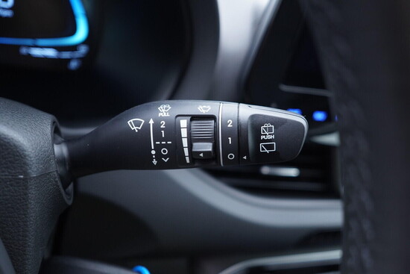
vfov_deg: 36.9
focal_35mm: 36
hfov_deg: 53.1
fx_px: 410
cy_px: 137
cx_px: 205
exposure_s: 1/40
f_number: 2.8
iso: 400
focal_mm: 24
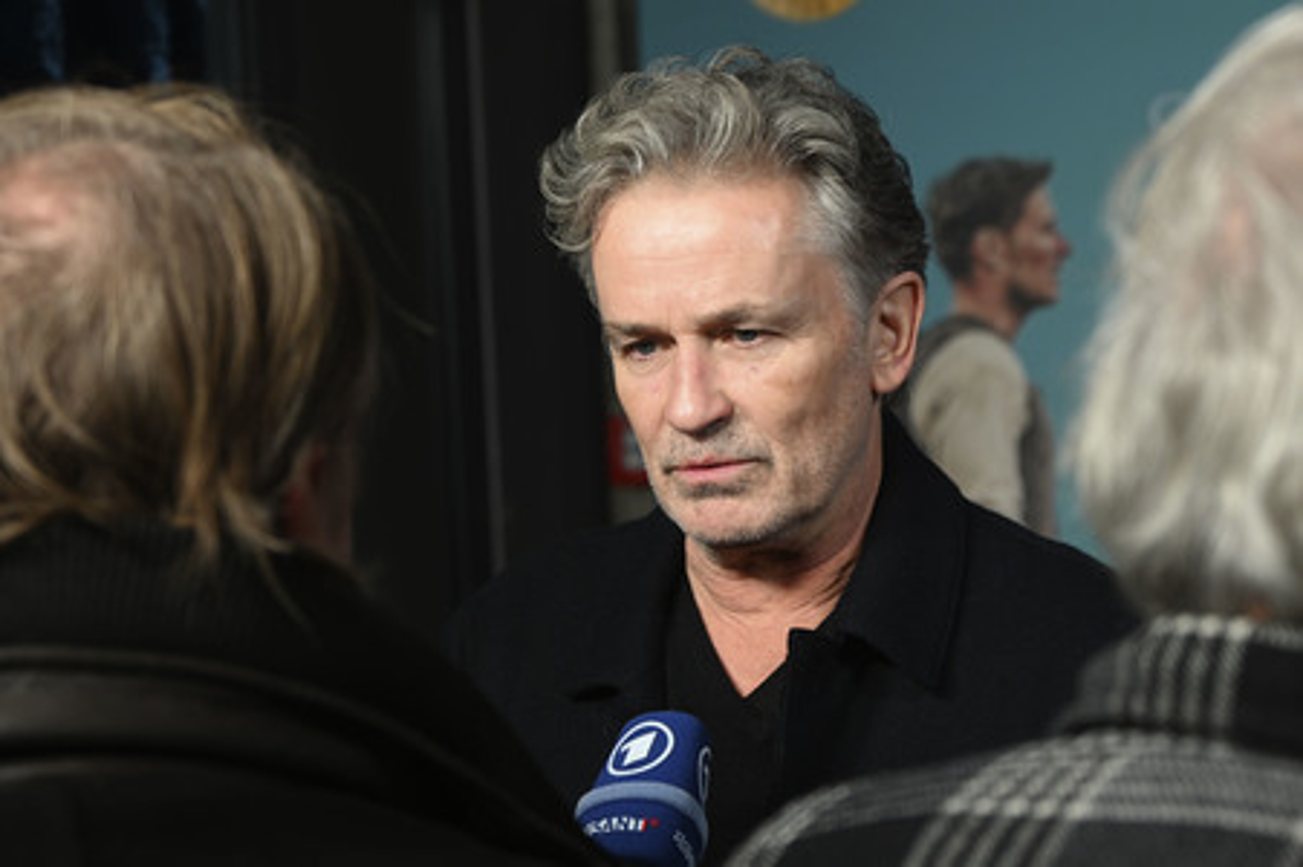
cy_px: 434
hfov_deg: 26.7
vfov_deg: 17.9
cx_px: 652
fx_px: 2749
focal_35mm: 76
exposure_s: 1/200
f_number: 6
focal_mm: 76
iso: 1000
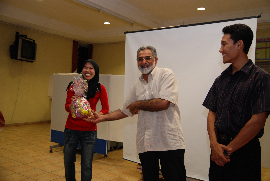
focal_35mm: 33
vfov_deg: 40.1
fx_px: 248
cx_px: 135
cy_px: 90
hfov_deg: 57.1
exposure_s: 1/60
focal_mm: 22
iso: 500
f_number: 2.8
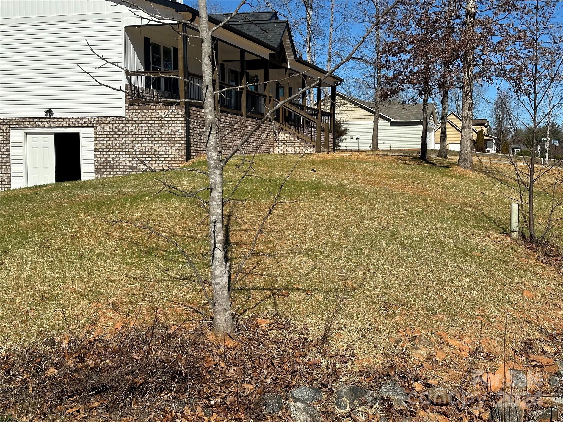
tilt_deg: -3.0
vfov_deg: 30.3
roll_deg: -0.2
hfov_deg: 39.7
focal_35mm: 48
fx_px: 781
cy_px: 211
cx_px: 282
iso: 64
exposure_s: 1/6211
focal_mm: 6.86
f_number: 1.78
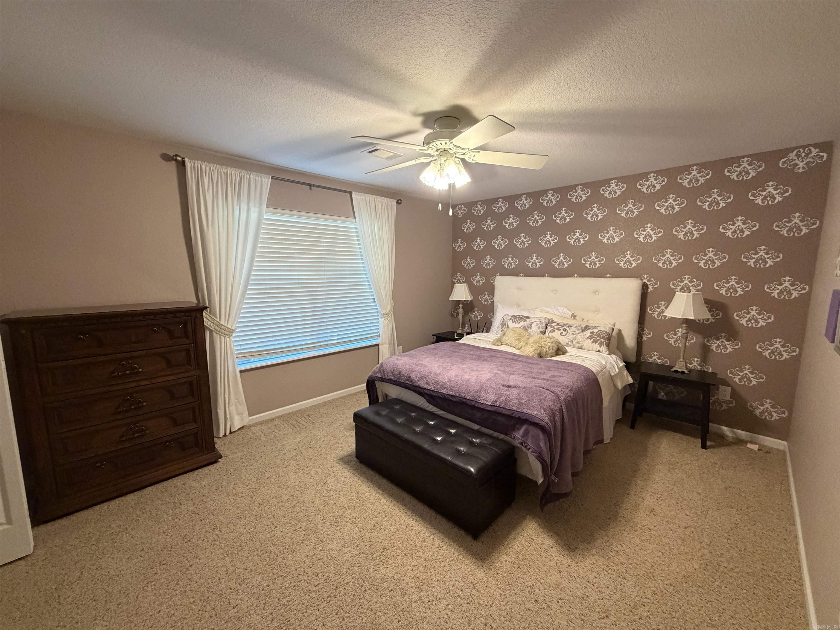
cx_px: 420
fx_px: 340
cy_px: 315
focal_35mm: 14
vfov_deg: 85.7
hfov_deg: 102.1
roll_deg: -0.1
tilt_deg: -8.3
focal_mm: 2.22
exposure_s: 1/60
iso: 500
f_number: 2.2
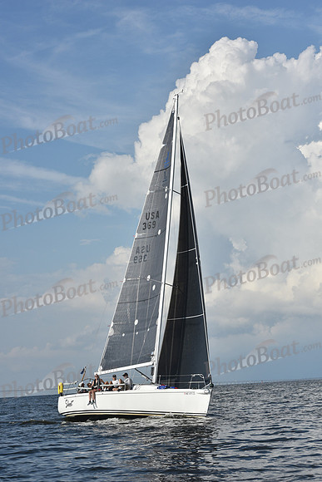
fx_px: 1140
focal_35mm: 85
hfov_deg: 16.1
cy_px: 241
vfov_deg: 23.9
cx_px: 161
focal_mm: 85
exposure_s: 1/1250
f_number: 10
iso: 250
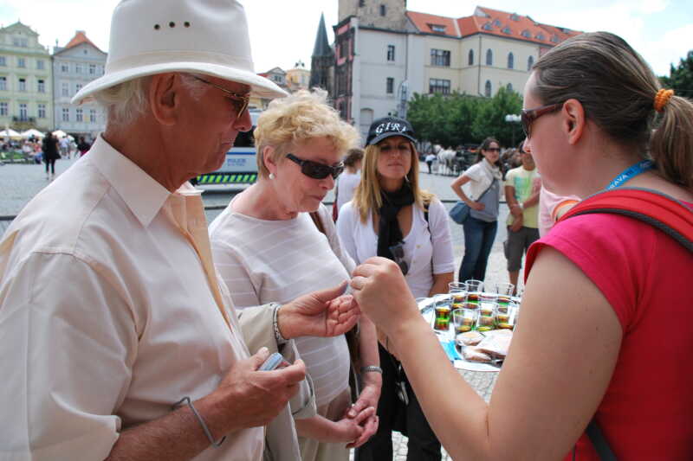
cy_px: 230
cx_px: 346
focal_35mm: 27
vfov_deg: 47.9
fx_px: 520
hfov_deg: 67.4
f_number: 6.3
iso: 100
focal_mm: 18
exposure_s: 1/160
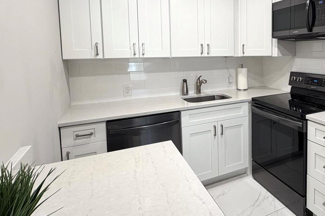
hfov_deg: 67.8
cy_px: 68
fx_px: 226
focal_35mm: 25
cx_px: 236
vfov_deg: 50.1
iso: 200
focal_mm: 2.22
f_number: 2.2
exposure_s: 1/120
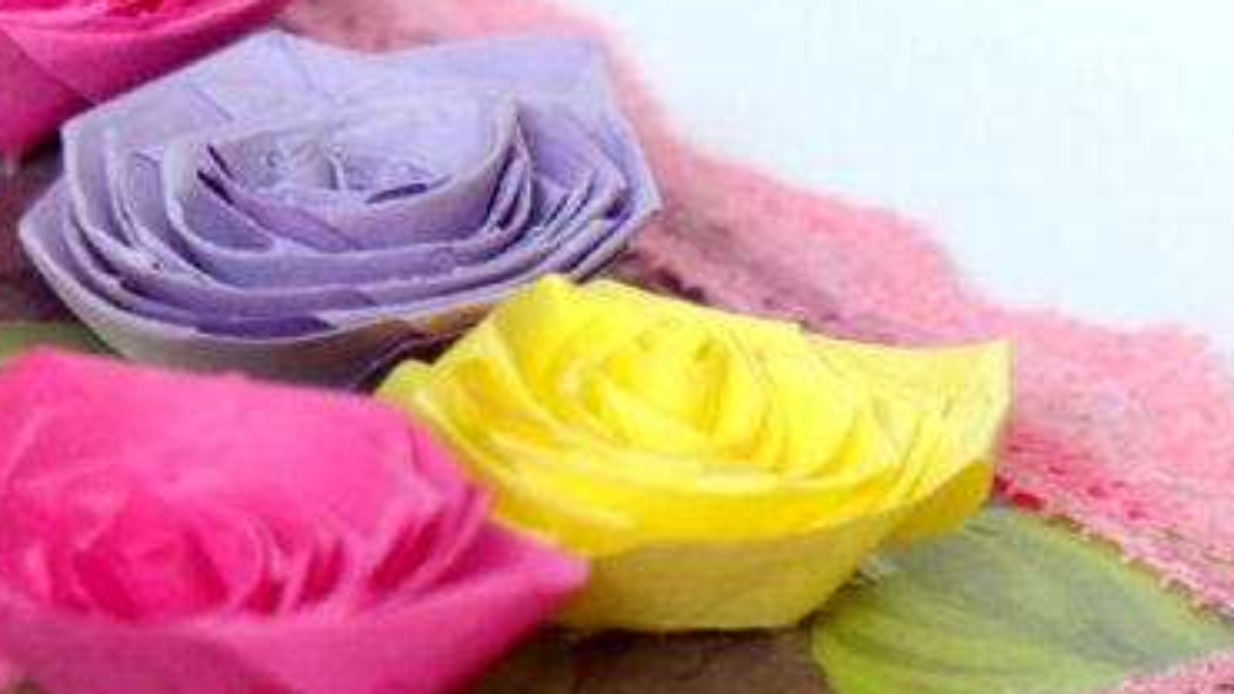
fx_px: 31309
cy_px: 360
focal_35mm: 957
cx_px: 470
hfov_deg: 2.3
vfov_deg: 1.3
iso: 200
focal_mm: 97.4
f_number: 2.8
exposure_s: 1/125
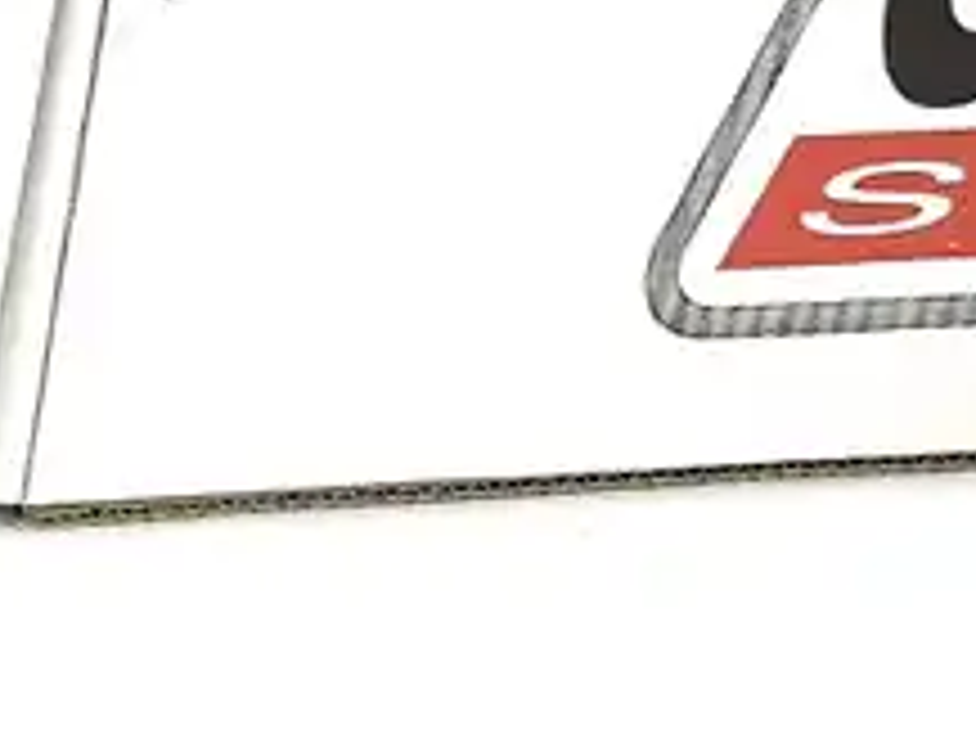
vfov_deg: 12.0
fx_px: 3385
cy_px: 982
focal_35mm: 120
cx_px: -814
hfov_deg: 14.3
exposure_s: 1/181
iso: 40
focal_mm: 4.2
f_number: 1.7
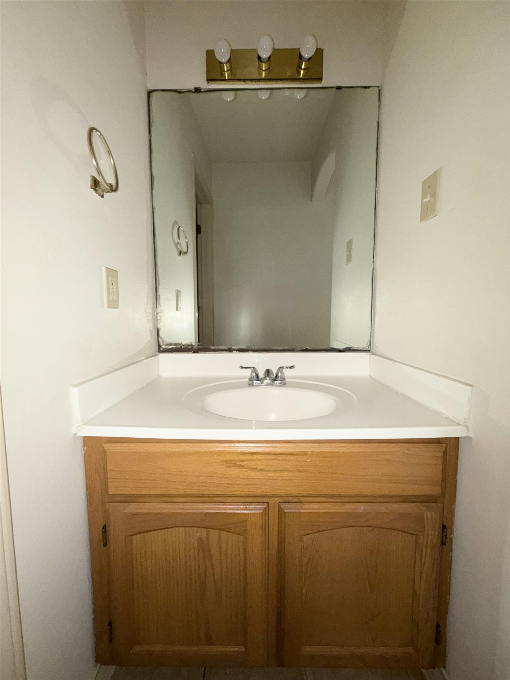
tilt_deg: -4.2
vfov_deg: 102.1
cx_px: 255
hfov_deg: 85.7
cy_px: 340
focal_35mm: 14
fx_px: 275
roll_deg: +0.8
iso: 125
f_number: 2.2
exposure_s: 1/60
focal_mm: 2.22
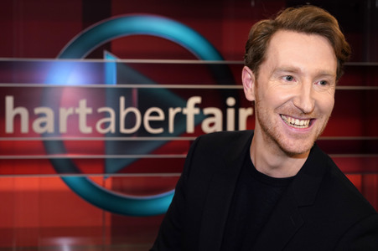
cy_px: 126
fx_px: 514
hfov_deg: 40.4
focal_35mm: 49
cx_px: 189
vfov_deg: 27.5
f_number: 5.6
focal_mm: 49
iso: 1600
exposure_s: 1/125
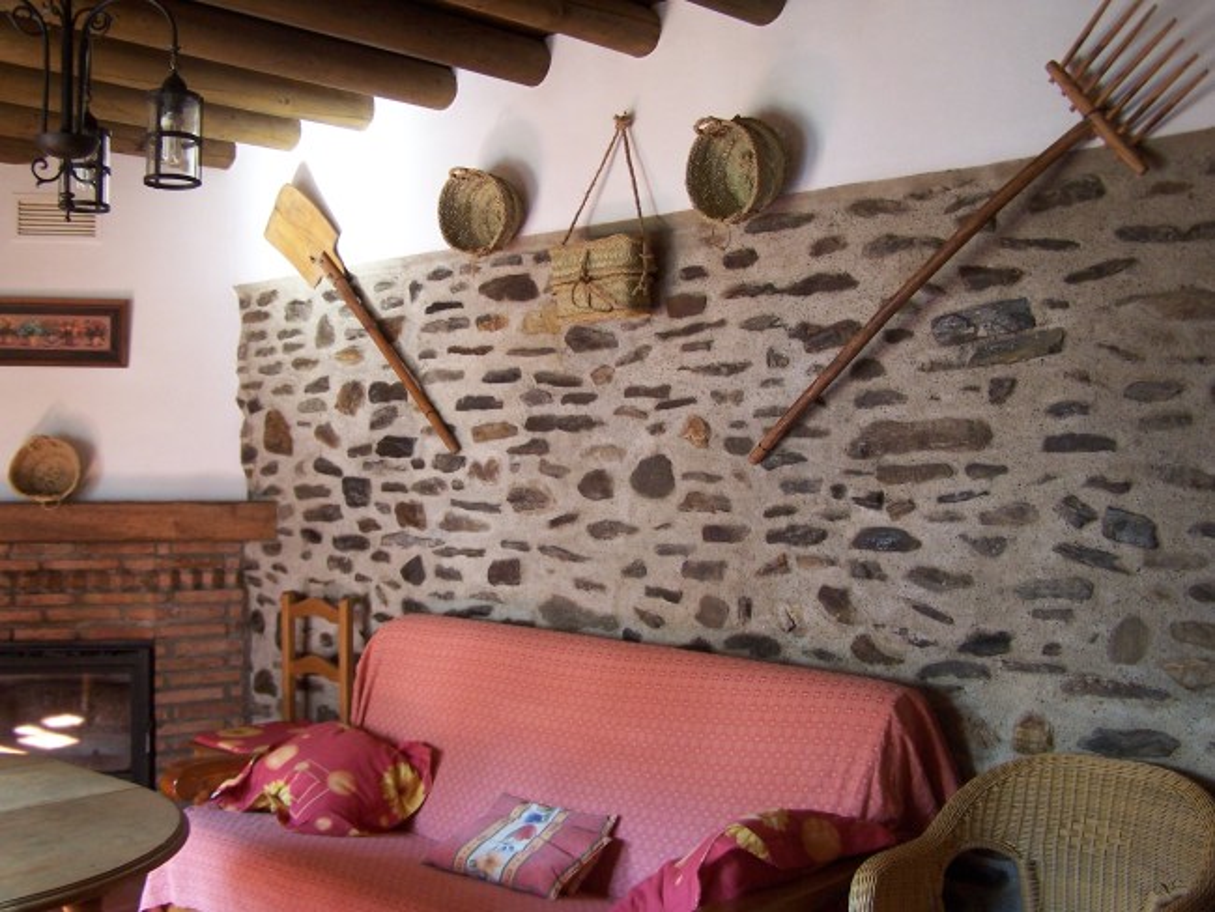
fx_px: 1334
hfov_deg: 49.0
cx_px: 608
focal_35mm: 38
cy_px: 456
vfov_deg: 37.7
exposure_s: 1/8
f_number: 2.8
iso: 140
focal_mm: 6.3
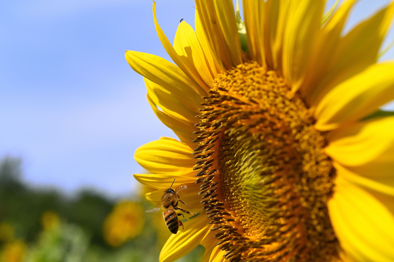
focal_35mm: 60
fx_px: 656
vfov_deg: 22.6
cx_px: 197
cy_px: 131
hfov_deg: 33.4
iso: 1800
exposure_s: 1/3200
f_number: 13
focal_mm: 60
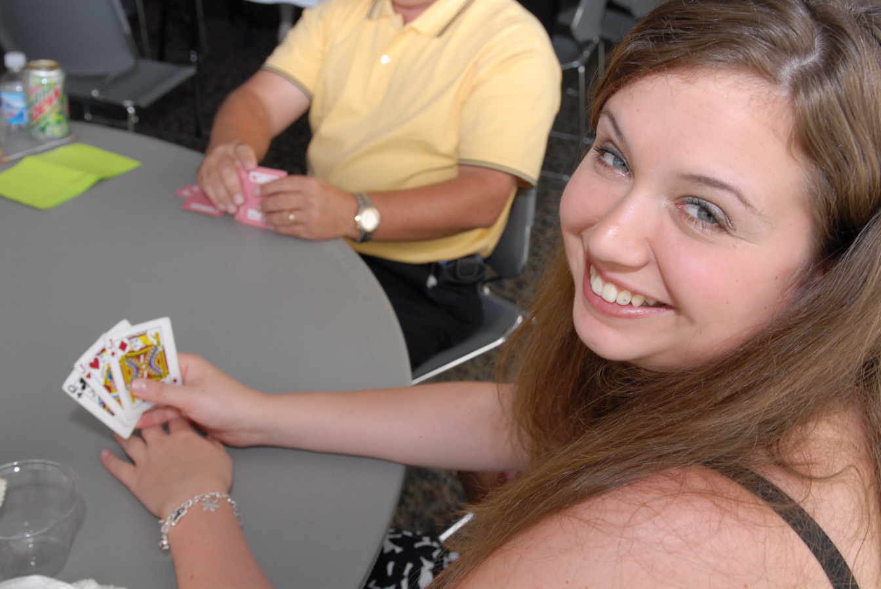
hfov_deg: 53.1
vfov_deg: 37.0
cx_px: 440
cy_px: 294
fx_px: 882
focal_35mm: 36
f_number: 5.6
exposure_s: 1/90
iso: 400
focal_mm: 24
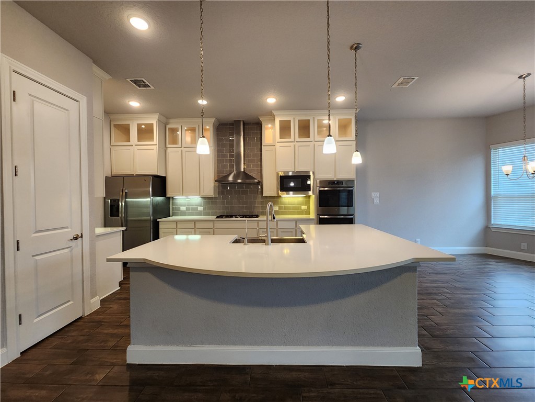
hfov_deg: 106.2
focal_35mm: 13
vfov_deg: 89.9
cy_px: 201
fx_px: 201
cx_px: 268
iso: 320
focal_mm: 2.2
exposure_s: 1/60
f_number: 2.2
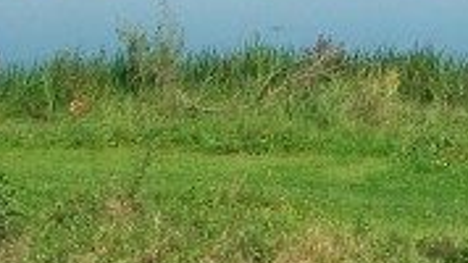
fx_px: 1340
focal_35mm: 108
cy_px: -76
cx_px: 450
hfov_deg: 19.3
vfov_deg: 10.9
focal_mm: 5.7
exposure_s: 1/400
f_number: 5.5
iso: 80
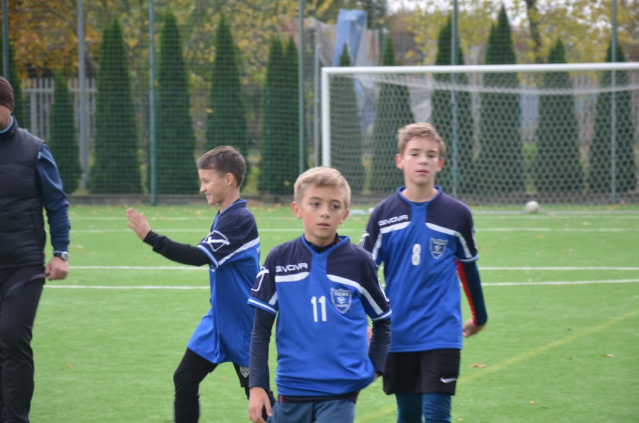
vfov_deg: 8.7
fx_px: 2790
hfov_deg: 13.1
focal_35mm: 158
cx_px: 320
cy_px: 212
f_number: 5.6
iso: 400
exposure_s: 1/80
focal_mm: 105
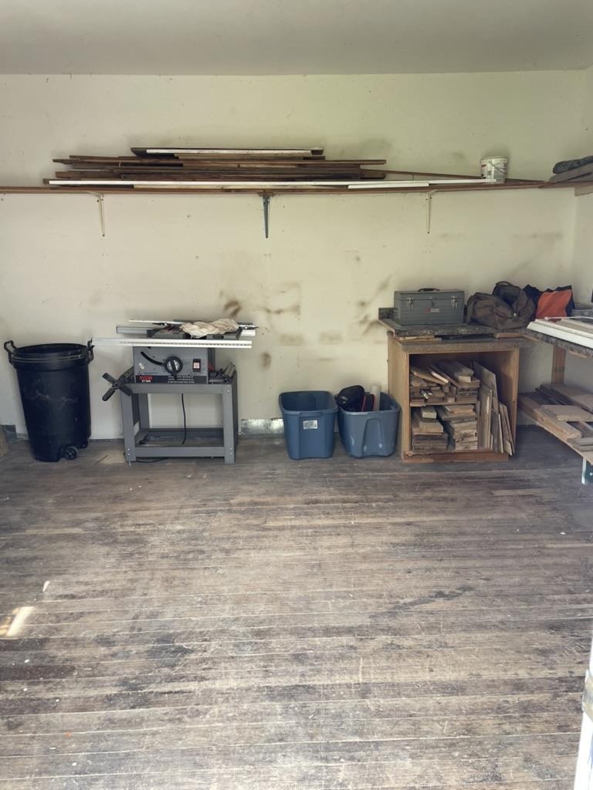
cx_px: 296
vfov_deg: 67.3
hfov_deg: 53.1
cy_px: 395
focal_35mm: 26
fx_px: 594
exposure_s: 1/121
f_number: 1.6
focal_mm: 4.2
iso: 100
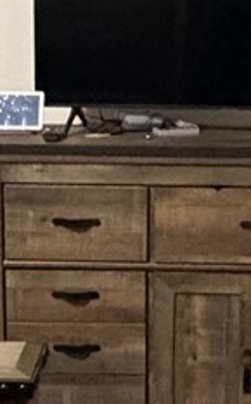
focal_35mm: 102
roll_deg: -0.1
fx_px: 1120
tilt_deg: -10.4
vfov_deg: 20.4
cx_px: 168
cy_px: 187
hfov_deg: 12.8
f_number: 2.2
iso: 1000
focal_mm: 2.22
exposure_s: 1/40
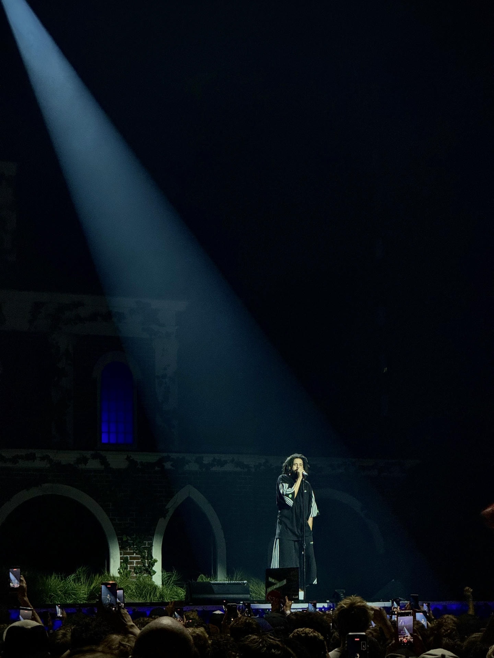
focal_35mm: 120
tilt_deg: +6.7
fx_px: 2283
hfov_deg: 12.3
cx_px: 247
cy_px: 329
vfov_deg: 16.4
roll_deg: +0.8
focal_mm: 15.66
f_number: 2.8
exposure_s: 1/100
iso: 200
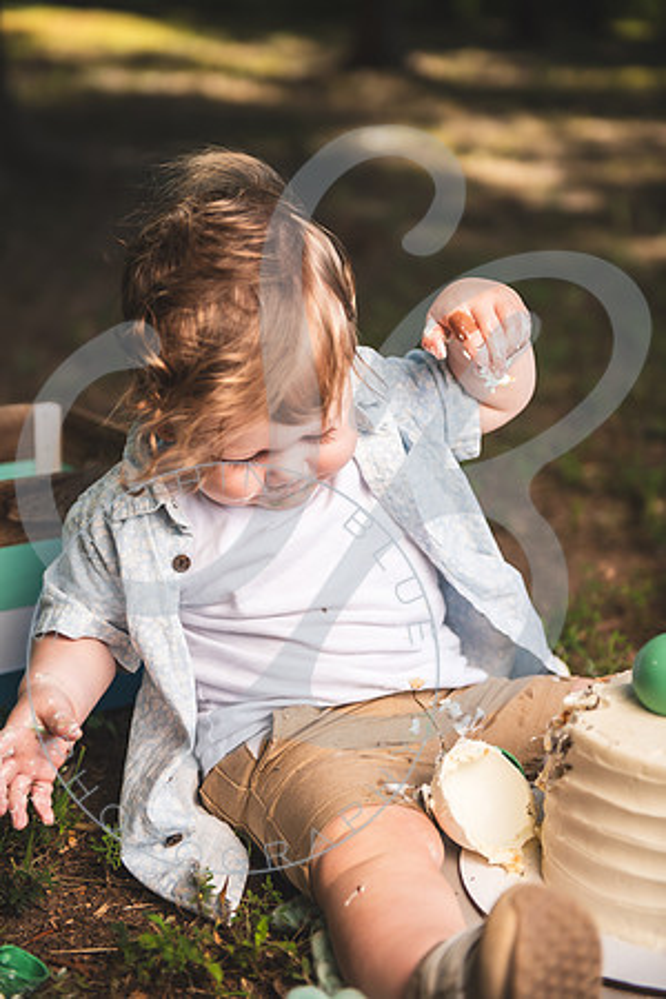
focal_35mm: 62
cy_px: 500
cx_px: 333
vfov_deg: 32.4
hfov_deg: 21.9
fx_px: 1720
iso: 100
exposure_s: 1/800
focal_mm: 62
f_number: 2.8
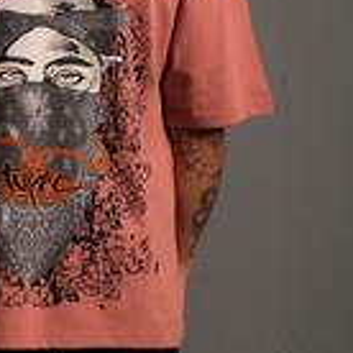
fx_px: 1454
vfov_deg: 13.8
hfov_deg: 13.5
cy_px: 239
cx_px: -69
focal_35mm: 126
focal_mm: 23.3
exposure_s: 1/160
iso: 160
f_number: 5
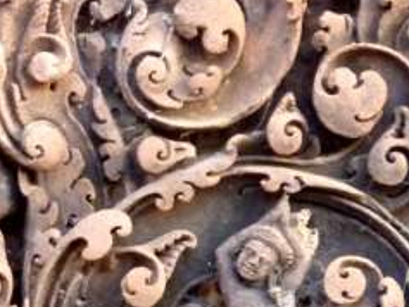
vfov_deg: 2.6
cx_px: -169
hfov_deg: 3.5
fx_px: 6750
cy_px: -21
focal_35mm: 571
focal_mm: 27.8
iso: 400
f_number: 4.5
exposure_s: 1/40
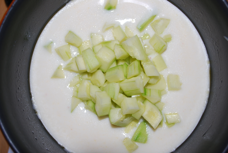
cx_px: 114
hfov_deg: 49.5
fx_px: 247
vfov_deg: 34.3
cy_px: 76
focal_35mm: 39
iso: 200
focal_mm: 26
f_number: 4.5
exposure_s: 1/60
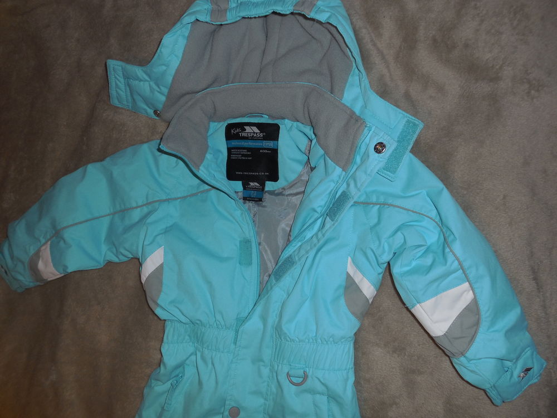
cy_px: 209
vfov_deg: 53.1
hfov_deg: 67.3
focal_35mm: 26
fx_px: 418
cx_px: 278
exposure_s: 1/25
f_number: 3.5
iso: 125
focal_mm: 4.6
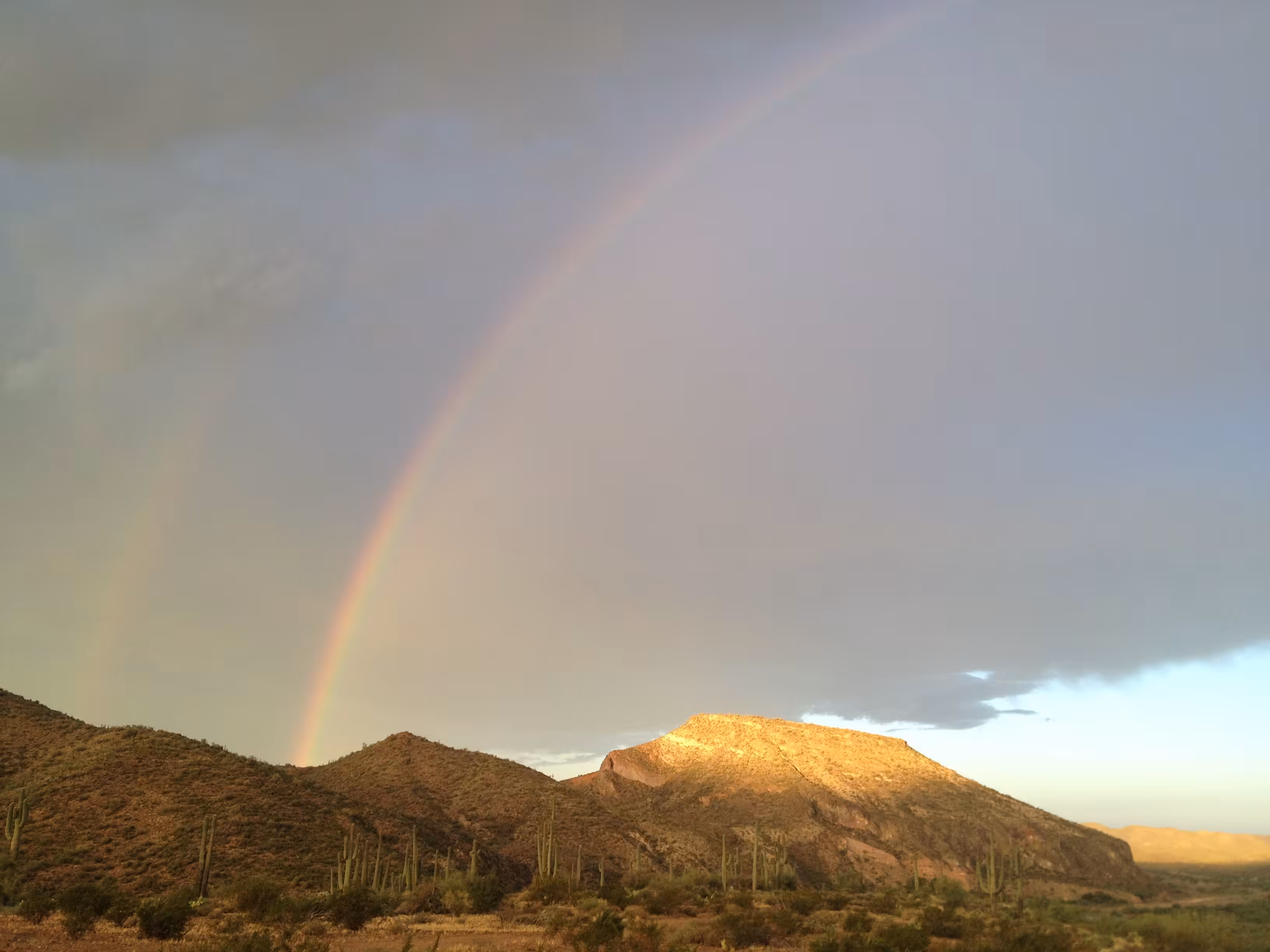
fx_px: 1284
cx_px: 635
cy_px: 476
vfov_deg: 40.7
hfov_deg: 52.6
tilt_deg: +15.5
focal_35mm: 35
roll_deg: -2.4
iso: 50
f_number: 2.4
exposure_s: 1/120
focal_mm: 4.28
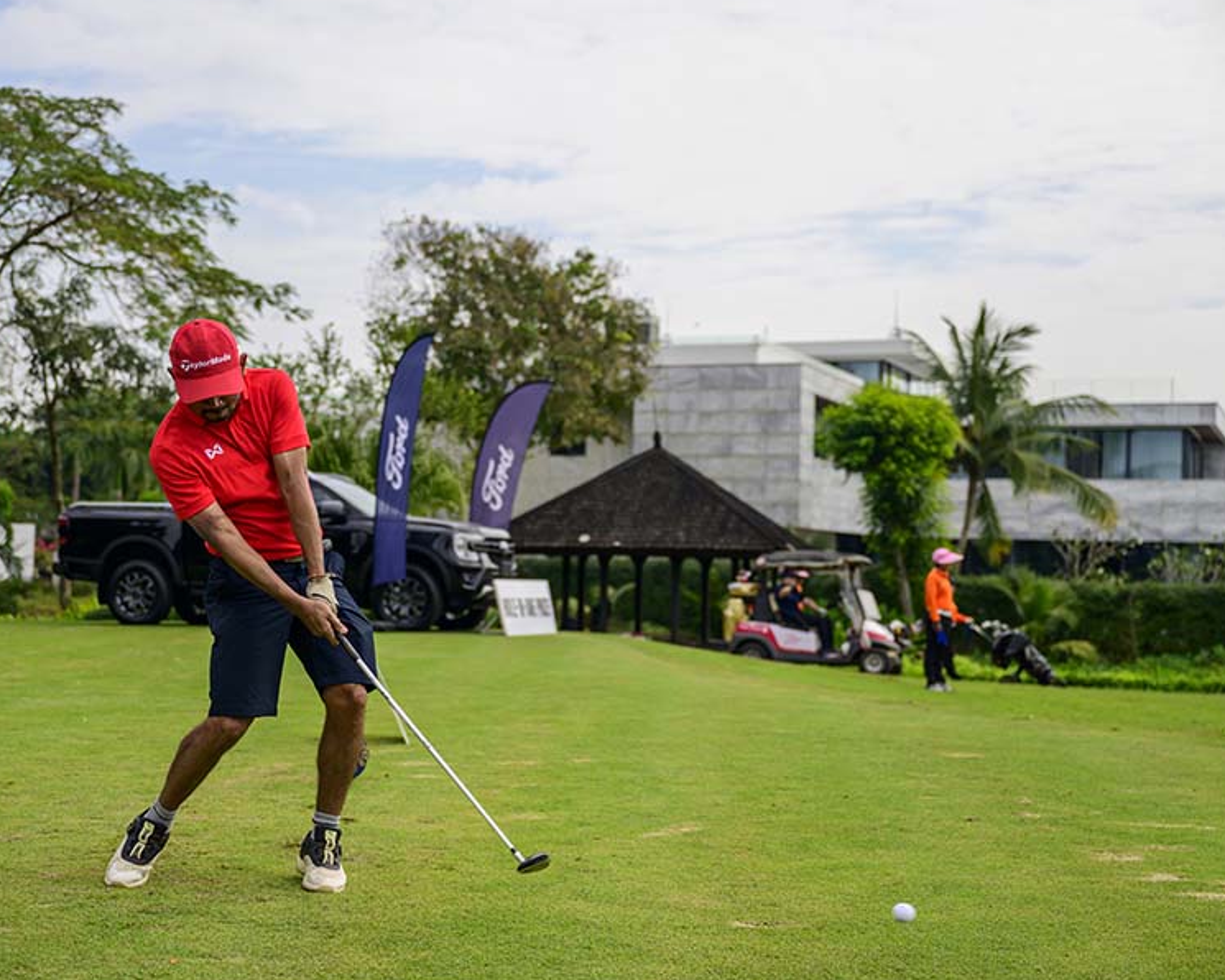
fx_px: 1885
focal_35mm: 52
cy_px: 500
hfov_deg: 35.9
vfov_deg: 29.1
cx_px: 485
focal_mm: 43
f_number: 2.8
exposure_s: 1/4000
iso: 320
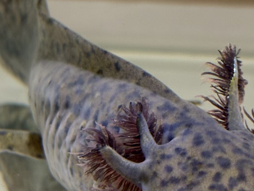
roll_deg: +2.5
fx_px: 1188
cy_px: 121
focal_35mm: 162
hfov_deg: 12.2
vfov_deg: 9.2
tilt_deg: -21.1
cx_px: 146
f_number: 1.6
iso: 125
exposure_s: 1/60
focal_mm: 5.96
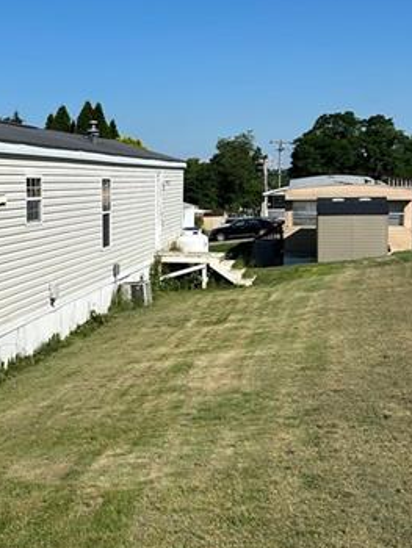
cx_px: -8
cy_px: 265
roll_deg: -0.3
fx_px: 903
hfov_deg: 24.4
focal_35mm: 57
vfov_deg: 33.8
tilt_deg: -6.6
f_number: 1.5
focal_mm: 5.7
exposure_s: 1/8696
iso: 50
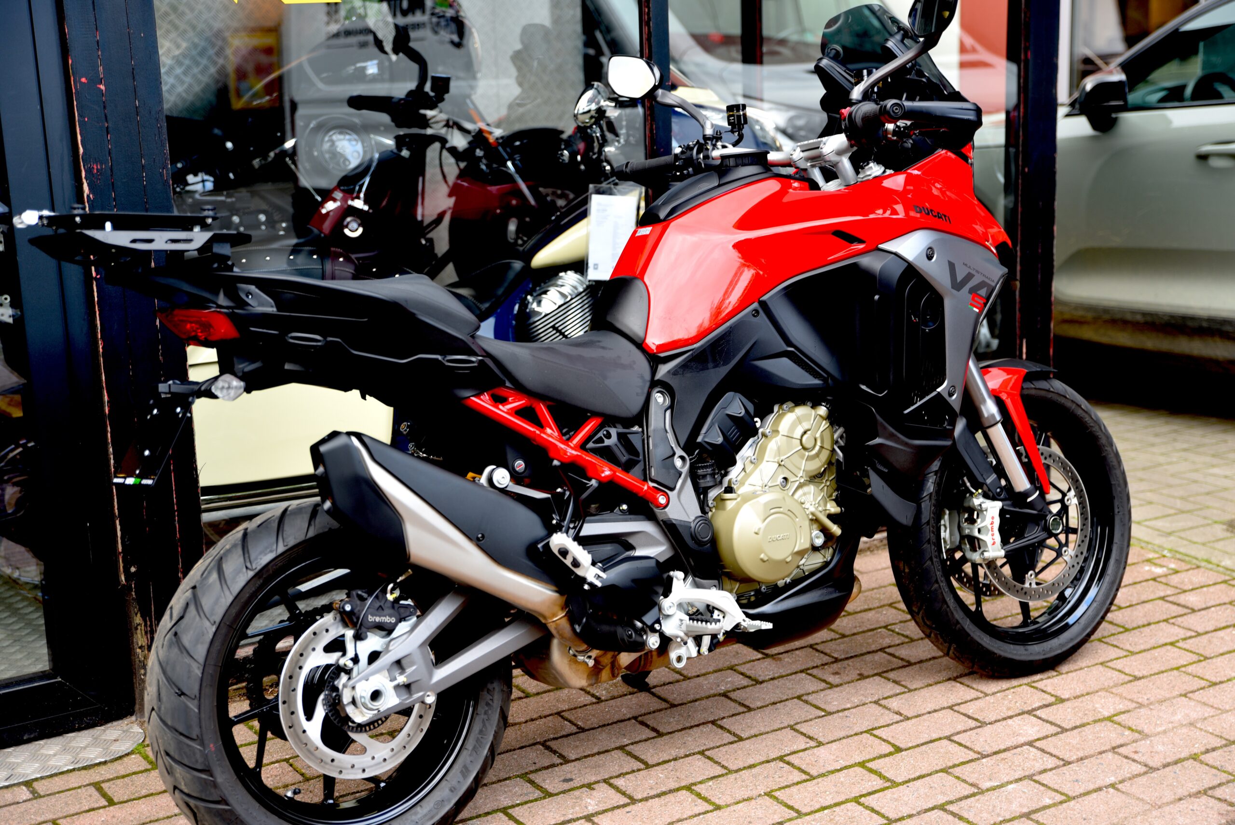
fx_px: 1887
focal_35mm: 55
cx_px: 618
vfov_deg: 24.6
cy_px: 412
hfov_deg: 36.2
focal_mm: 55
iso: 100
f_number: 2.8
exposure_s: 1/40
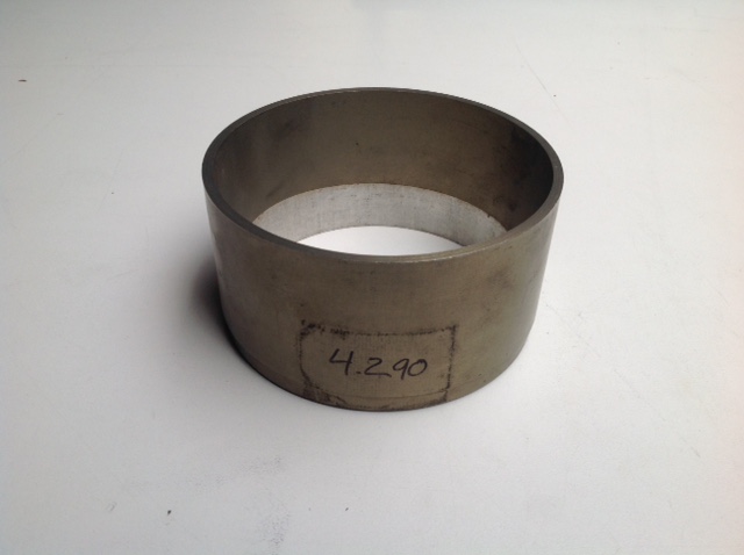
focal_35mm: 35
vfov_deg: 40.6
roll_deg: +0.6
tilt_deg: -36.8
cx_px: 372
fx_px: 751
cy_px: 278
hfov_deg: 52.7
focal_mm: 4.28
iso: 50
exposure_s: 1/187
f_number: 2.4
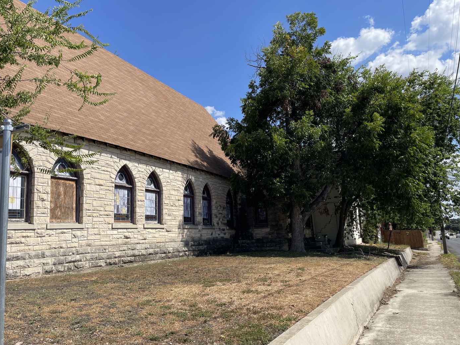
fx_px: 359
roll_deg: +3.5
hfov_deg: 65.3
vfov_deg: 51.3
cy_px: 179
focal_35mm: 27
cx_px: 236
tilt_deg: +9.3
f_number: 1.6
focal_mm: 4.2
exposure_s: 1/3300
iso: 32
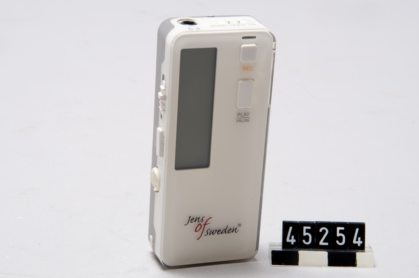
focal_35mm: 120
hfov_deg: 17.1
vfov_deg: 11.4
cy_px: 139
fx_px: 1395
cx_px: 210
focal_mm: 80
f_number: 20
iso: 200
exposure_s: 1.6
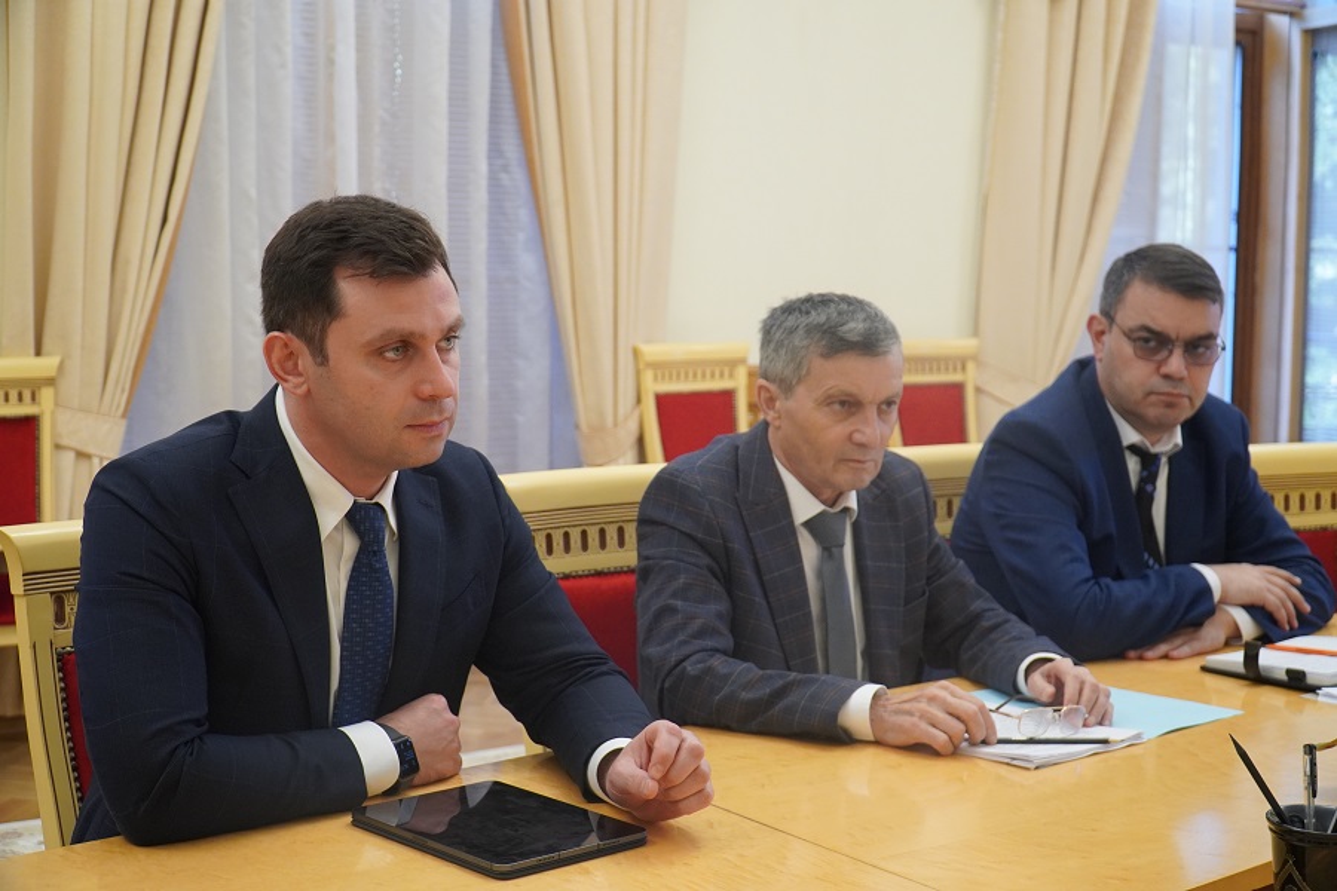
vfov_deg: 28.1
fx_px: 1783
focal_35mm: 48
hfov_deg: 41.1
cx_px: 668
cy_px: 446
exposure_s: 1/160
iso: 1600
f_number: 4
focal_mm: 32
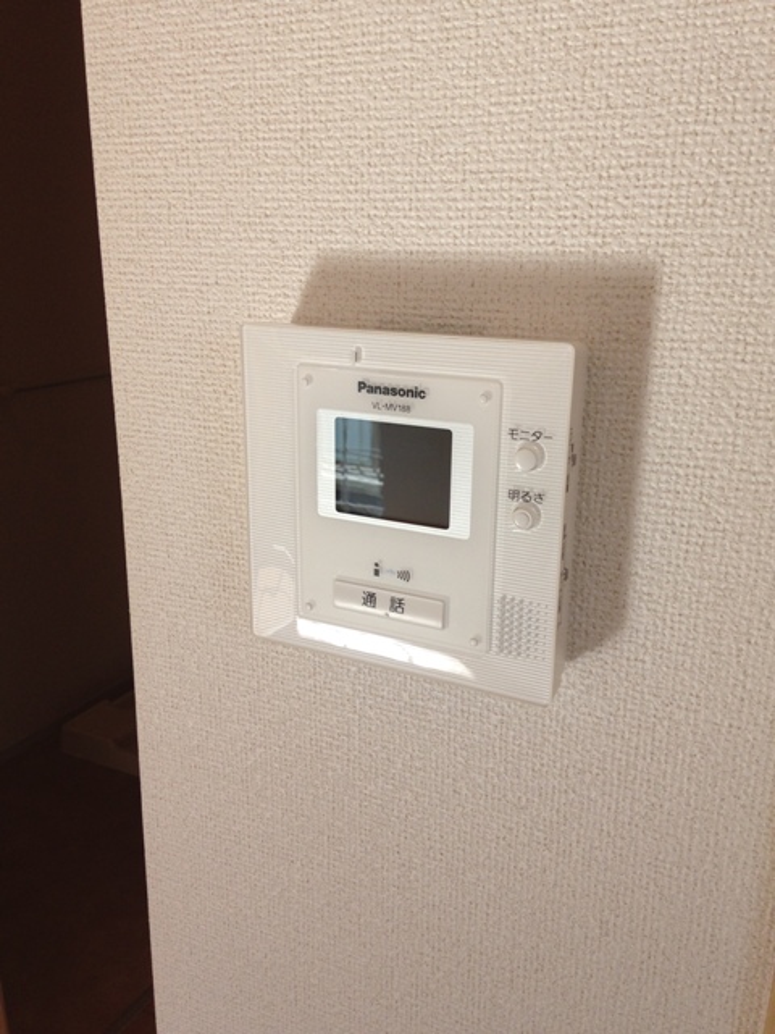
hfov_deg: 42.9
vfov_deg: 55.4
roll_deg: +0.1
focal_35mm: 33
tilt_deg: -17.3
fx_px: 985
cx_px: 388
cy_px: 517
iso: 50
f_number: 2.4
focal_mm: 4.12
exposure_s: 1/208
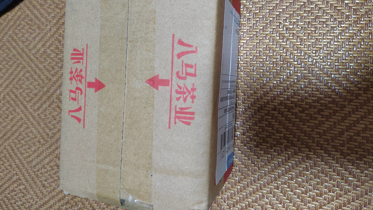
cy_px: 76
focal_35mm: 27
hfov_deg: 69.9
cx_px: 183
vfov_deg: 42.5
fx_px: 267
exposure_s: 1/50
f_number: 1.9
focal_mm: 5.52
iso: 3713
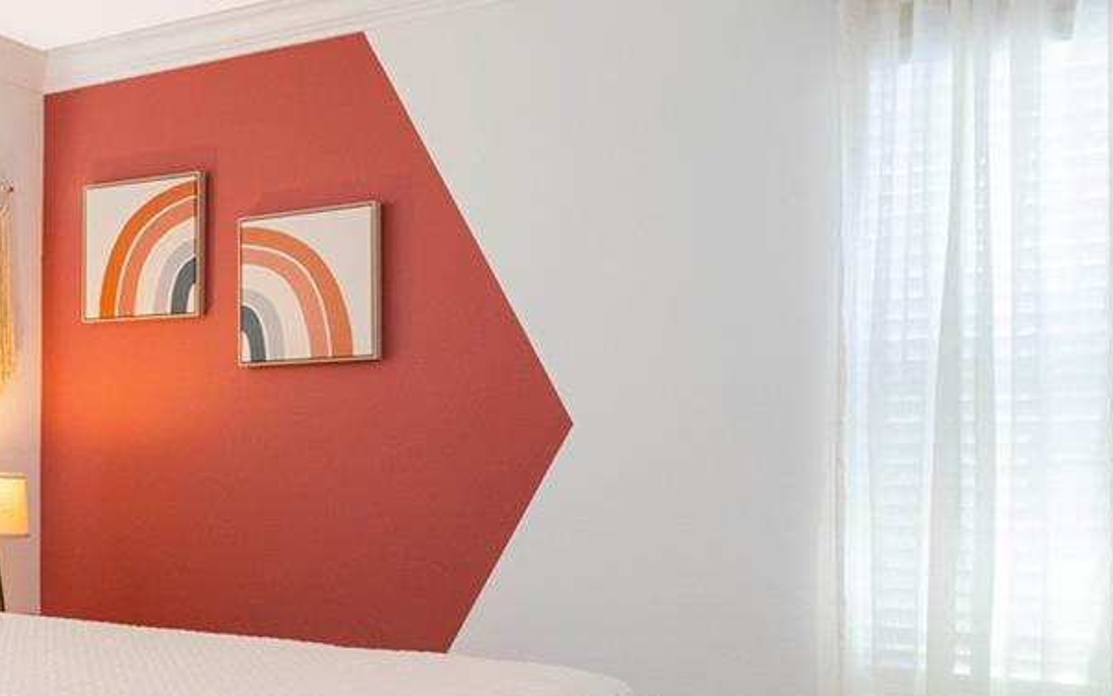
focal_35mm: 46
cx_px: 13
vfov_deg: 27.9
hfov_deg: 38.8
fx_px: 1395
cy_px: 423
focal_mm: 17
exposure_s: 1/13
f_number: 11
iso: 800
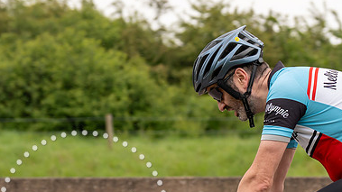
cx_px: 266
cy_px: 126
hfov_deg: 10.4
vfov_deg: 5.9
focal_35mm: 206
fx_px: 1868
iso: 250
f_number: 3.5
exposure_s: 1/1000
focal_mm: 70
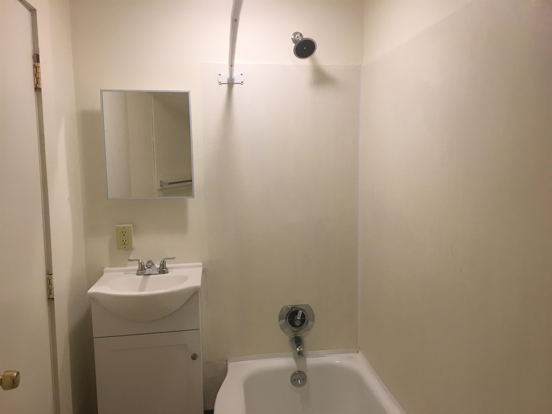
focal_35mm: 29
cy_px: 207
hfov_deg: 61.7
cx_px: 276
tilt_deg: -6.3
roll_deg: +0.6
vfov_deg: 48.2
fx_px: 462
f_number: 2.2
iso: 64
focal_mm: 4.15
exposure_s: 1/30
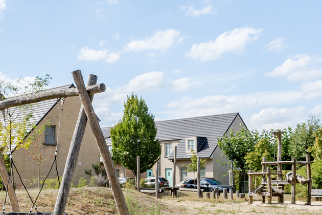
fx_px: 546
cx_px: 72
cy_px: 184
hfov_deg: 32.1
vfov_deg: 21.9
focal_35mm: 61
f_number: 11
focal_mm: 16
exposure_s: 1/320
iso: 250
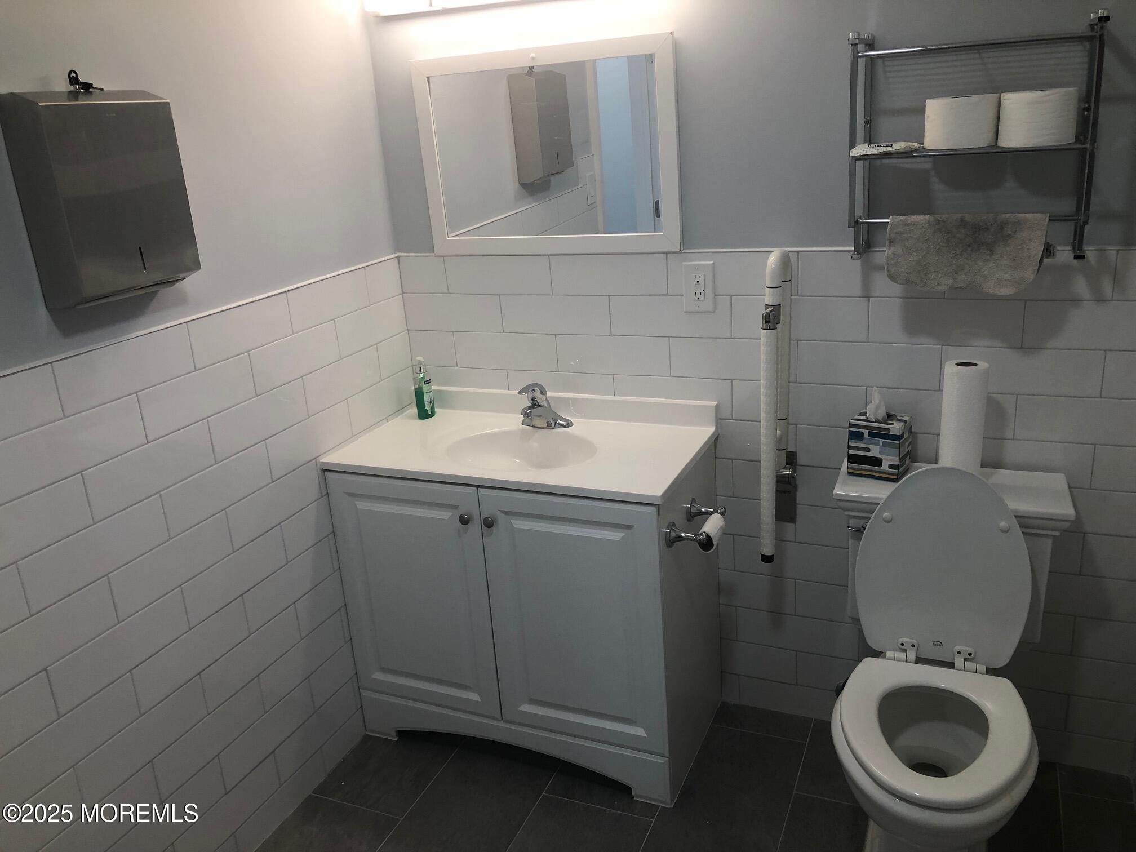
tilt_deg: -18.5
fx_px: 919
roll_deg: +4.4
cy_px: 426
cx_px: 568
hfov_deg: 63.4
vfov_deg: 49.7
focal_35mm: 28
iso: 25
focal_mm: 3.99
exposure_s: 1/40
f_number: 1.8
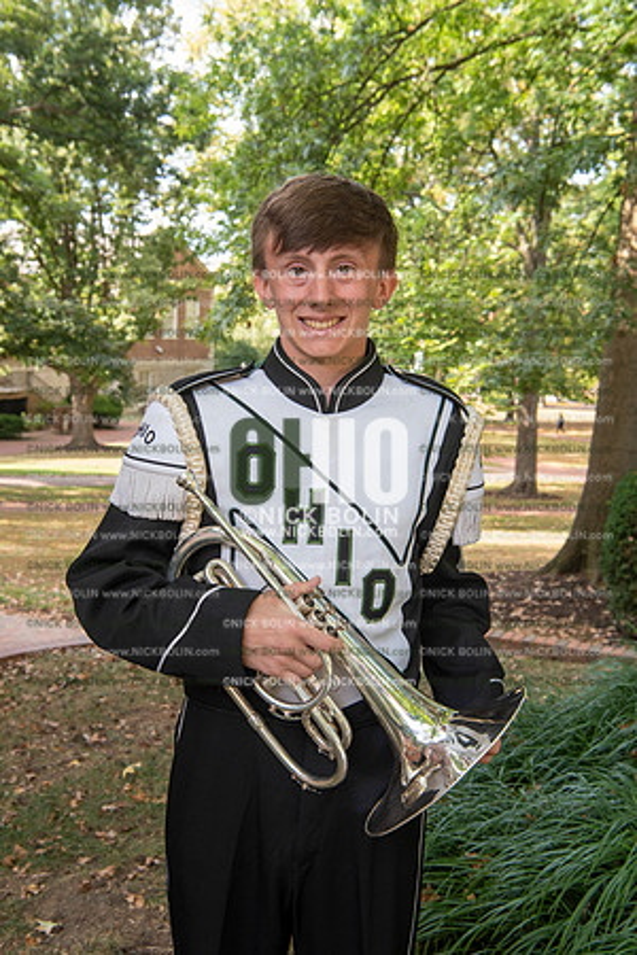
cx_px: 318
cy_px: 478
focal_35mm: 45
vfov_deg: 43.6
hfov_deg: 29.9
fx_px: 1194
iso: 500
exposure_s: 1/100
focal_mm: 45
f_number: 8
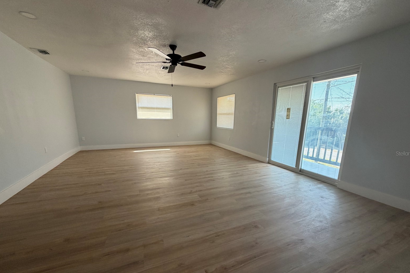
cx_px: 210
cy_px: 153
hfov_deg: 100.4
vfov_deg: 77.0
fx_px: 171
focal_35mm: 15
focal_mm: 2.22
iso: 200
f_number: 2.2
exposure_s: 1/121
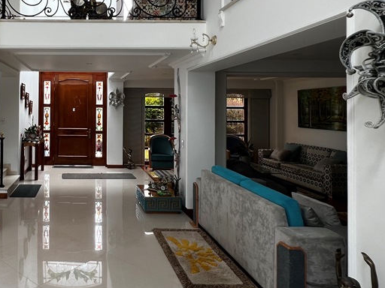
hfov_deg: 62.0
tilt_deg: -0.4
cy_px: 104
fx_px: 289
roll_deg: -1.3
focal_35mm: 26
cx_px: 80
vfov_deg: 52.4
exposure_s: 1/99
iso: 50
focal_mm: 1.57
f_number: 1.8
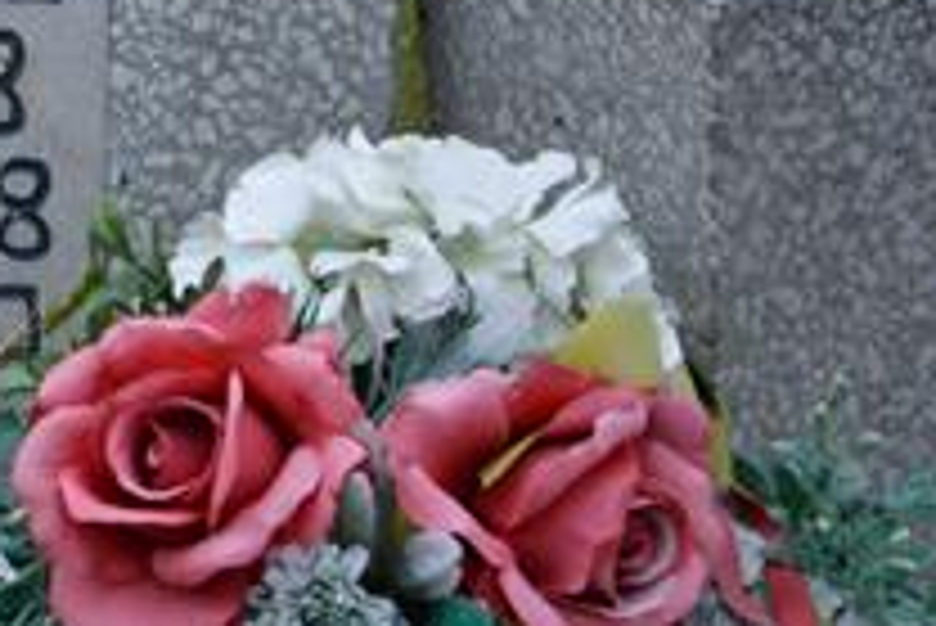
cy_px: -261
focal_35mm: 286
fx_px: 7441
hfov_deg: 7.1
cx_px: -459
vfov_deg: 4.8
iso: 100
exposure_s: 1/125
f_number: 5.6
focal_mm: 62
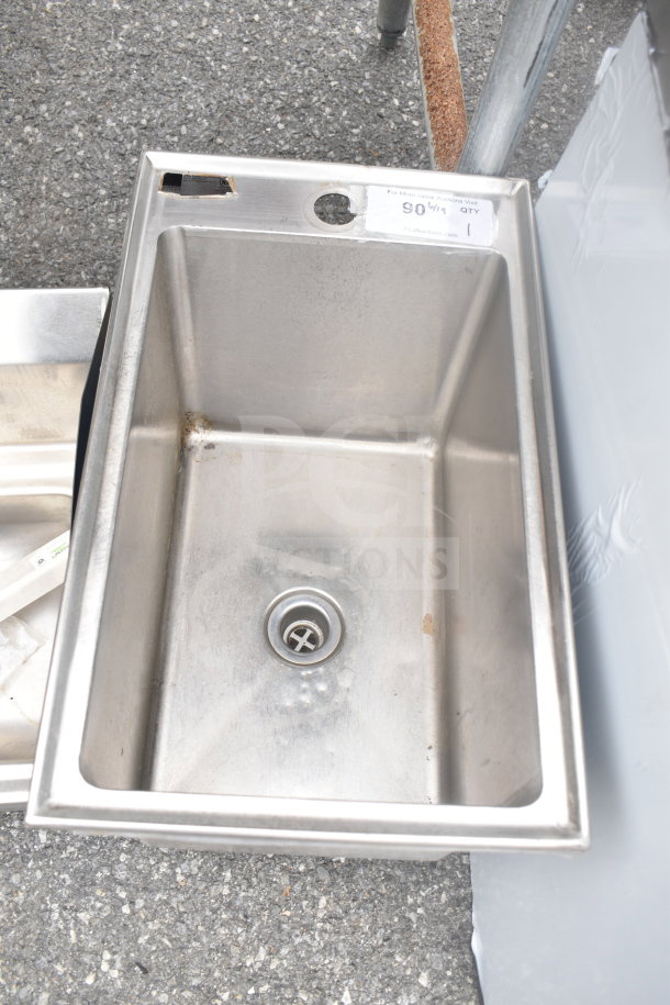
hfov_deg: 40.0
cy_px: 502
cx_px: 335
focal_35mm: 33
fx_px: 921
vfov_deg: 57.2
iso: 200
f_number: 5
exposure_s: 1/100
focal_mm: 22
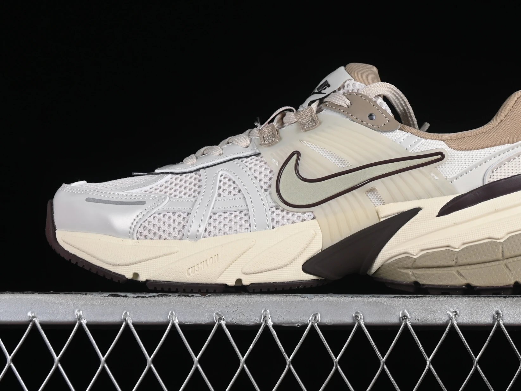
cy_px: 128
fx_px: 1686
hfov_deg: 17.5
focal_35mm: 112
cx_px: 324
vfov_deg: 13.2
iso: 160
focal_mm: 50
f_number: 8
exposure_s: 1/80
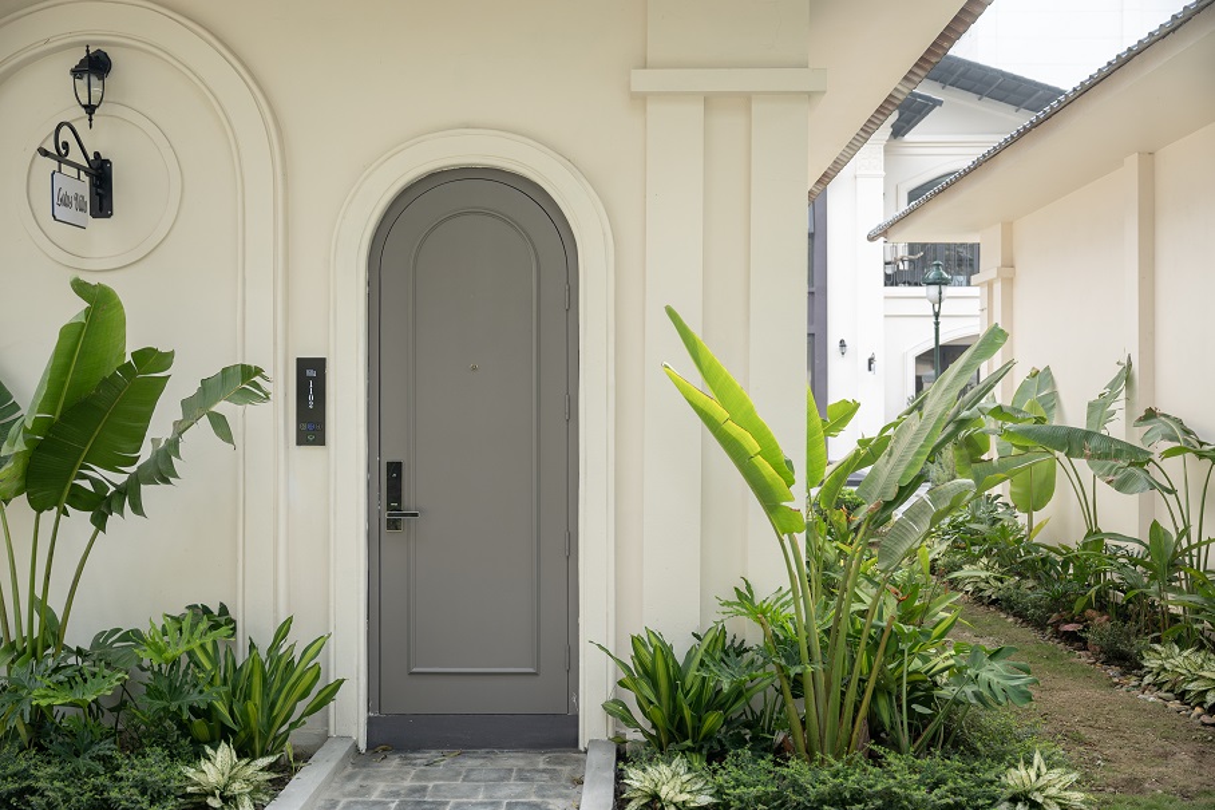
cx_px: 608
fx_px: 1215
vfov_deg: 36.9
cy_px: 405
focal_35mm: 36
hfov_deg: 53.1
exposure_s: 1/200
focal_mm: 36
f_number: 2.8
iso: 125
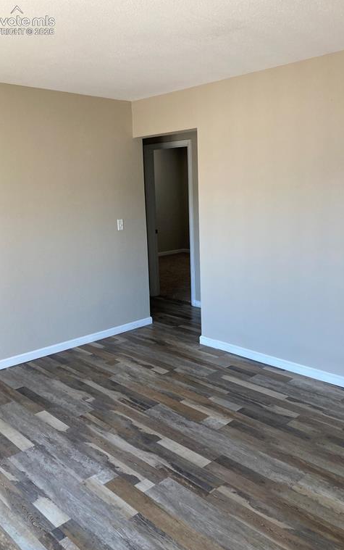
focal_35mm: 30
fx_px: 450
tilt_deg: -10.2
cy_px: 277
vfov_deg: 62.9
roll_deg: +0.6
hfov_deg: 41.8
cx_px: 184
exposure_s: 1/71
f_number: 1.8
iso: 80
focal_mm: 3.99
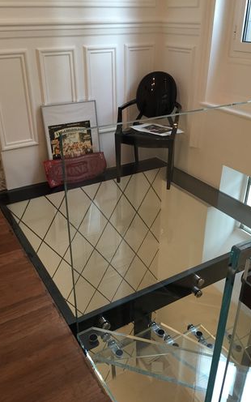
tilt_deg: -27.8
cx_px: 126
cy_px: 201
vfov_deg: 61.2
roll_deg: +0.4
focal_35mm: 31
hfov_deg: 40.6
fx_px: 339
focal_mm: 4.15
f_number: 2.2
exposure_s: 1/30
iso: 125
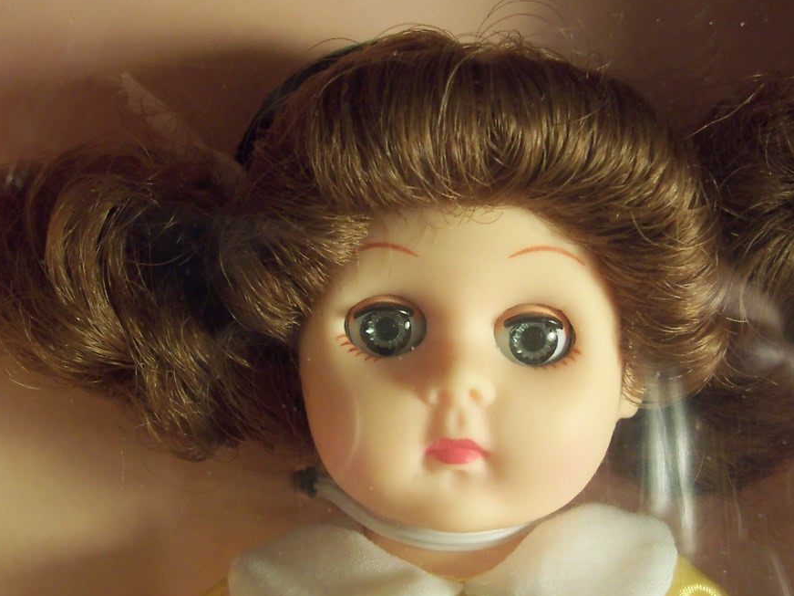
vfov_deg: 28.6
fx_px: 1170
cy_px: 311
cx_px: 454
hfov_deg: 37.4
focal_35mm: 51
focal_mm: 5.6
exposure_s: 1/60
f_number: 2.8
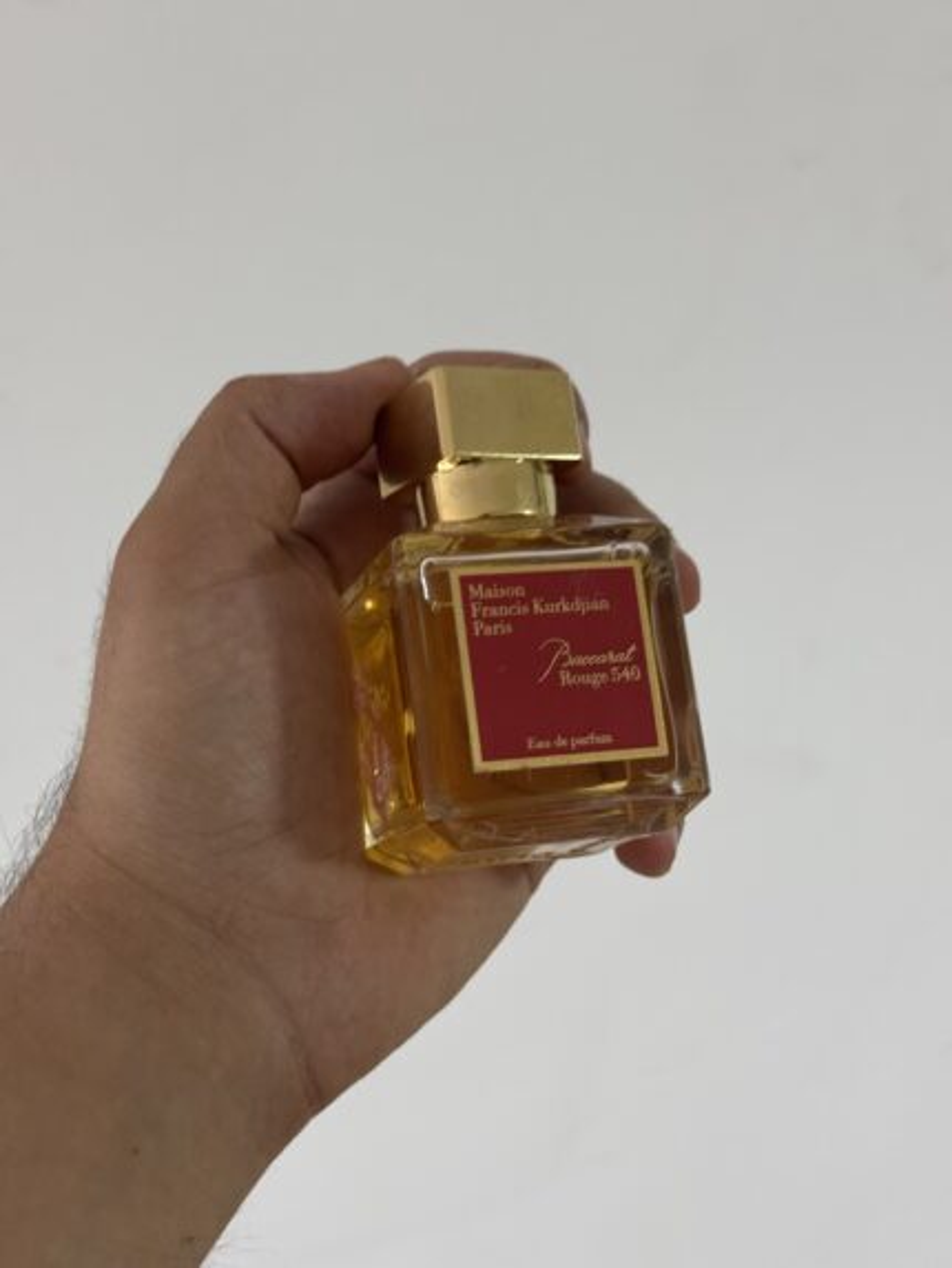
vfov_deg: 39.6
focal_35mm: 48
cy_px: 634
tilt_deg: -29.0
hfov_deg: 30.3
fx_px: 1759
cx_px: 476
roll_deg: +0.3
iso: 100
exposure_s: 1/50
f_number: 1.78
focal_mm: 6.76
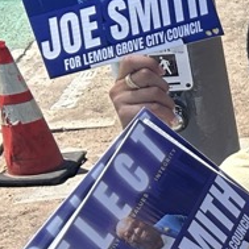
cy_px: 200
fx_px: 789
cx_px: 564
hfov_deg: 13.8
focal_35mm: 97
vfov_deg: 17.8
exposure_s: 1/440
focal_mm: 2.69
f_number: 1.9
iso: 25
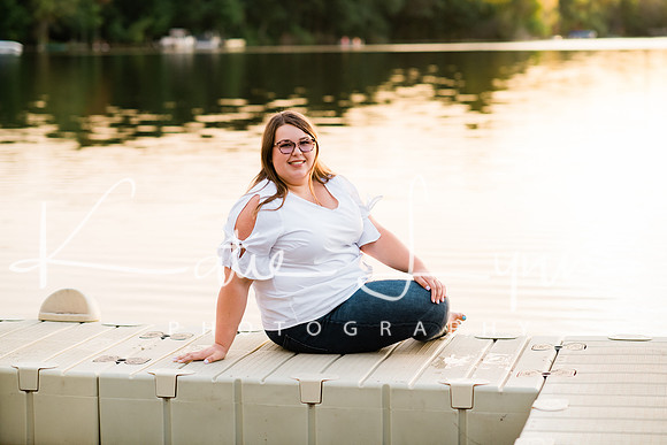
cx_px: 334
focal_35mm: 85
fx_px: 1575
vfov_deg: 16.1
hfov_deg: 23.9
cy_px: 222
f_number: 2.8
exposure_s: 1/320
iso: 800
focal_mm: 85
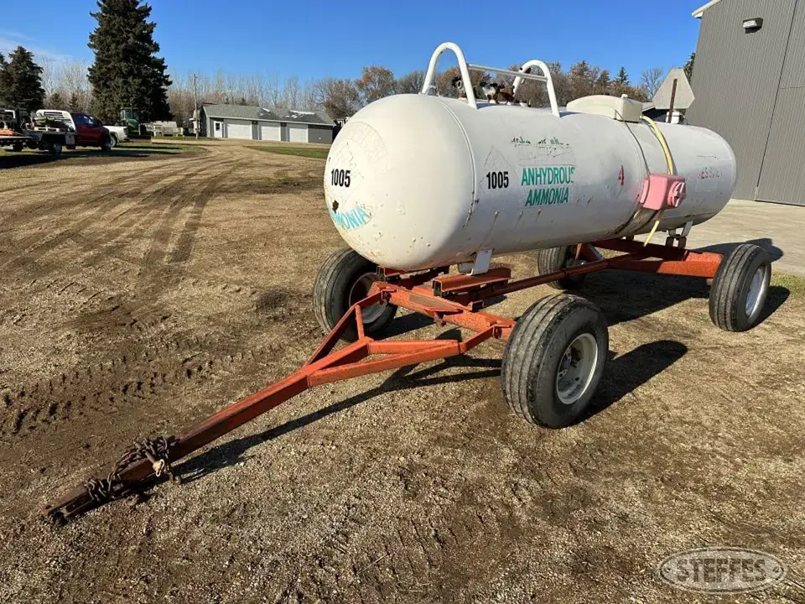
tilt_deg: -16.3
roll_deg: -2.2
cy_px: 302
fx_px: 558
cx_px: 402
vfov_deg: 56.8
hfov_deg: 71.6
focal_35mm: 24
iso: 80
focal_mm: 6.86
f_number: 1.78
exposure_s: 1/4545
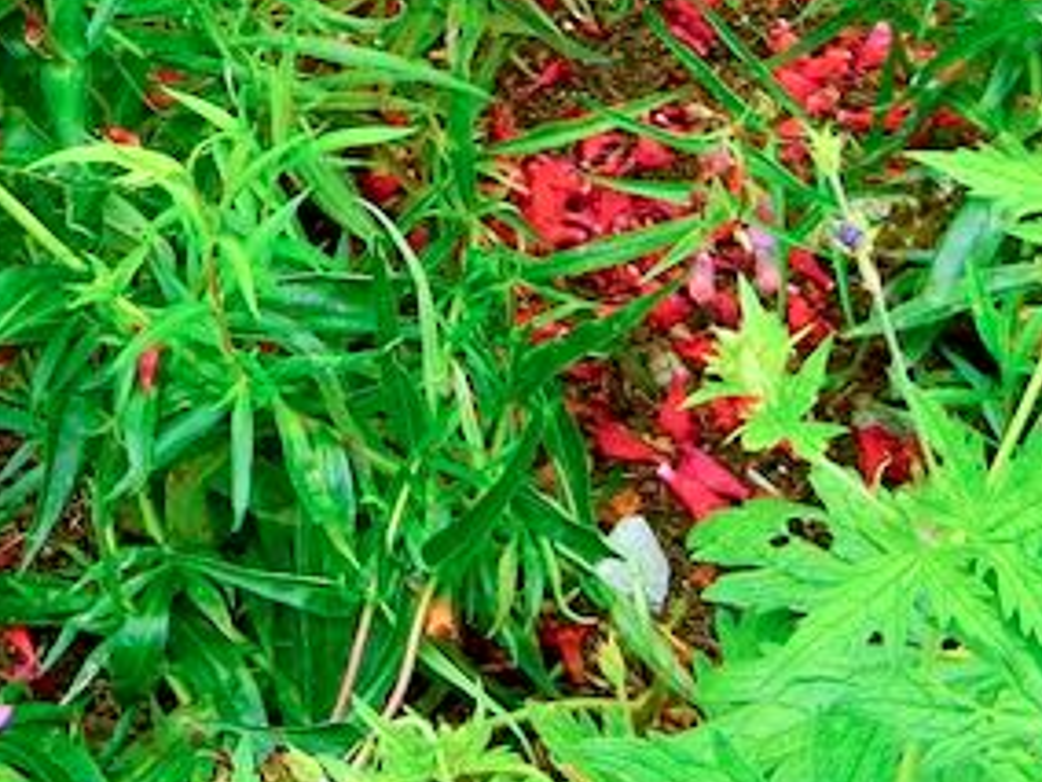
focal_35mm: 108
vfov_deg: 12.7
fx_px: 3251
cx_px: -33
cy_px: -529
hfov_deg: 17.7
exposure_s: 1/157
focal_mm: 5.4
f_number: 3.5
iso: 160
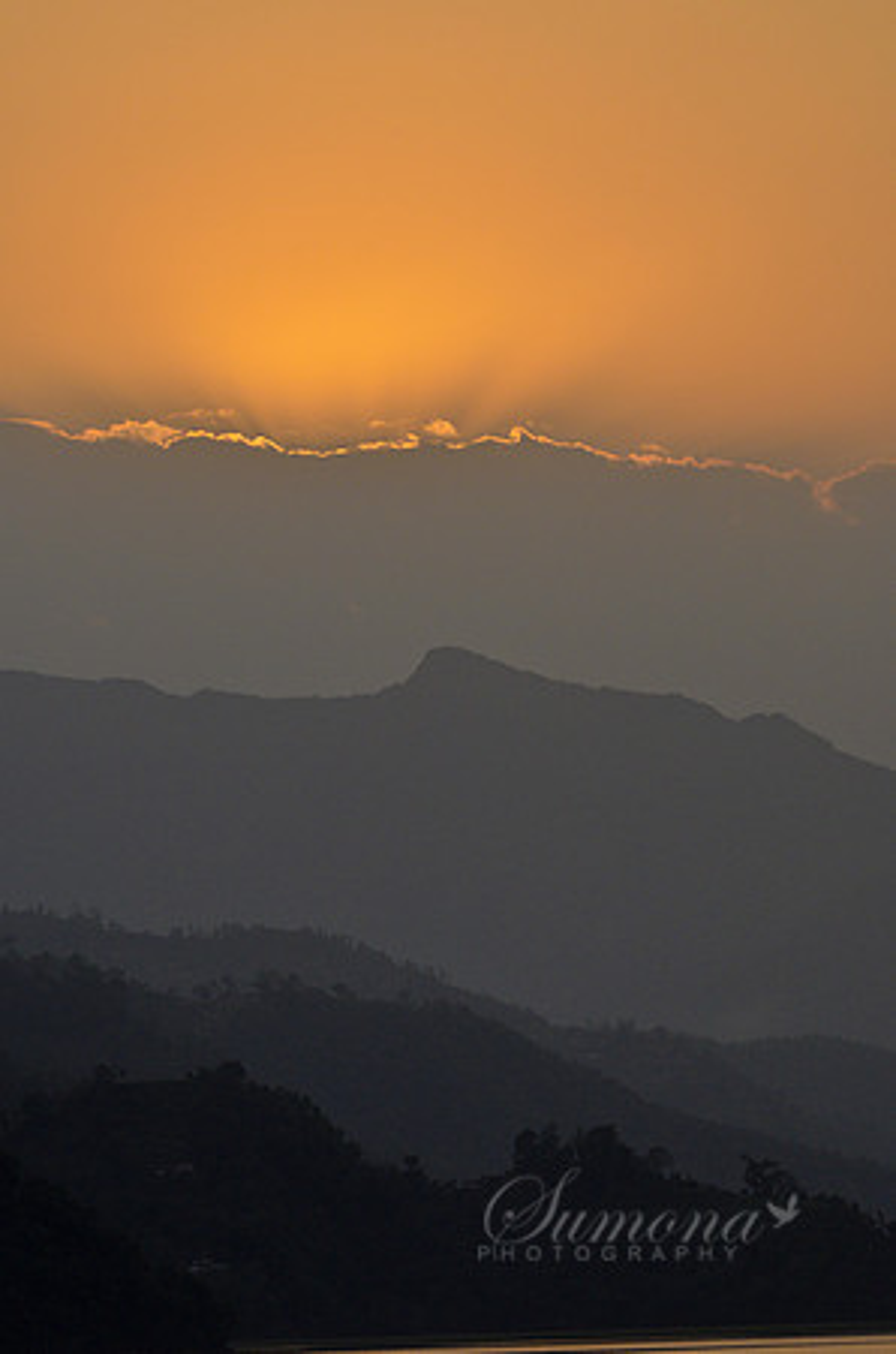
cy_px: 677
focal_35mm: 195
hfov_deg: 7.0
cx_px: 448
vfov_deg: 10.6
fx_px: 7313
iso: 640
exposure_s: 1/1000
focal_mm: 130
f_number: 10
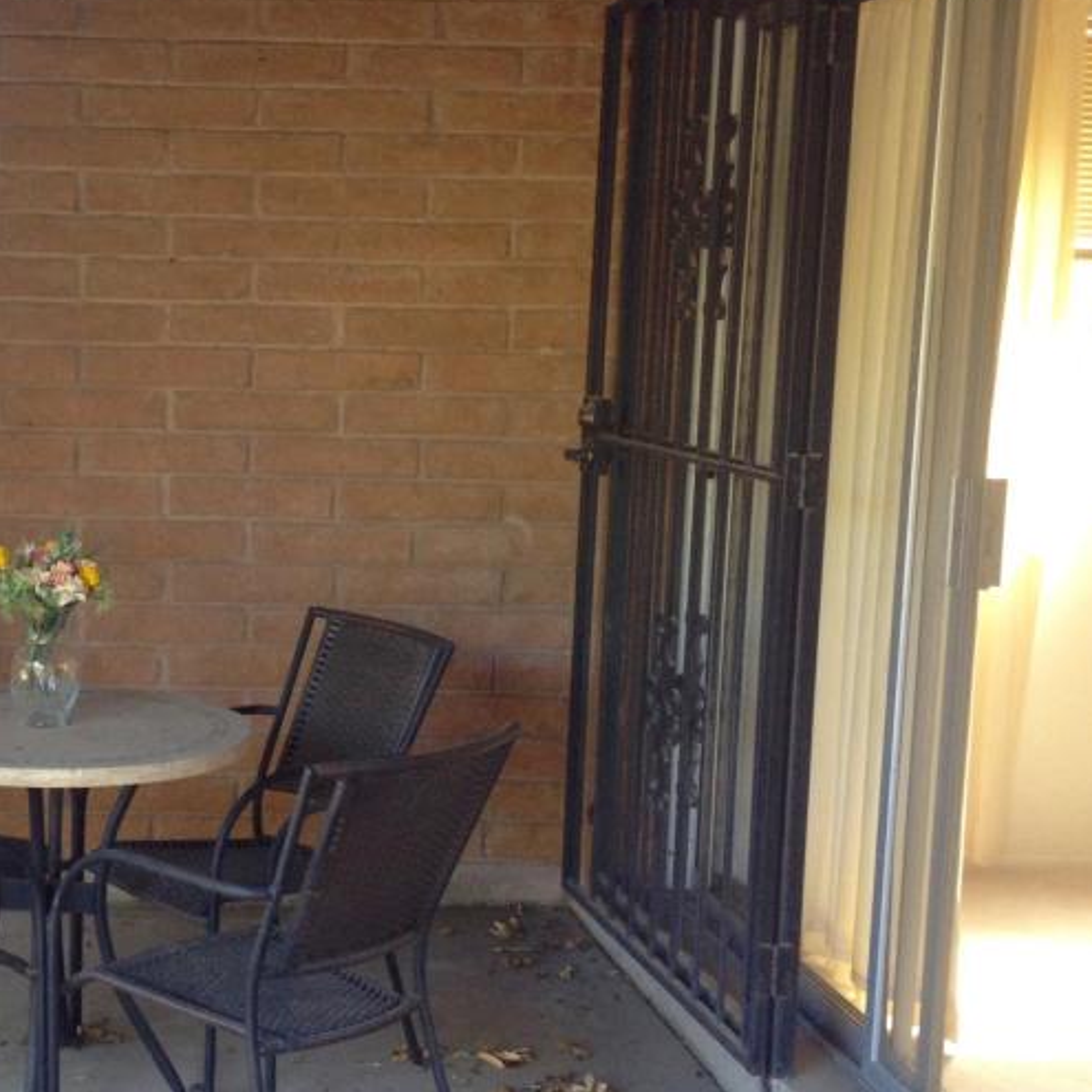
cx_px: 99
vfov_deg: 26.9
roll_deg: -1.8
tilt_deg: -7.3
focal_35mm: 64
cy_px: 567
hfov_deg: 26.0
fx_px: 2284
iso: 80
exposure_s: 1/20
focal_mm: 4.28
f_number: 2.4
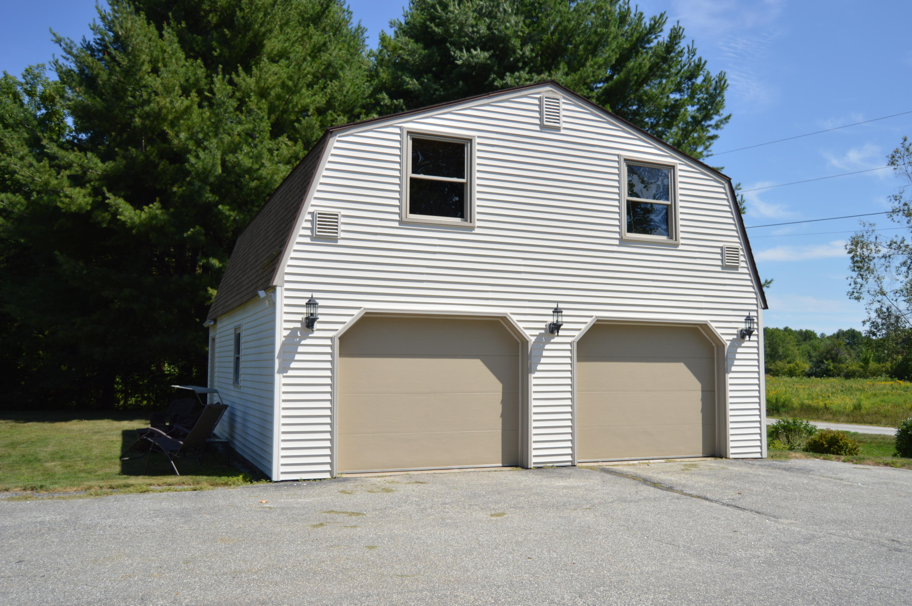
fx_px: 759
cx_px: 456
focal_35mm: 30
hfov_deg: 62.0
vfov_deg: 43.5
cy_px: 303
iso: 100
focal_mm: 20
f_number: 3.5
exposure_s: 1/1250
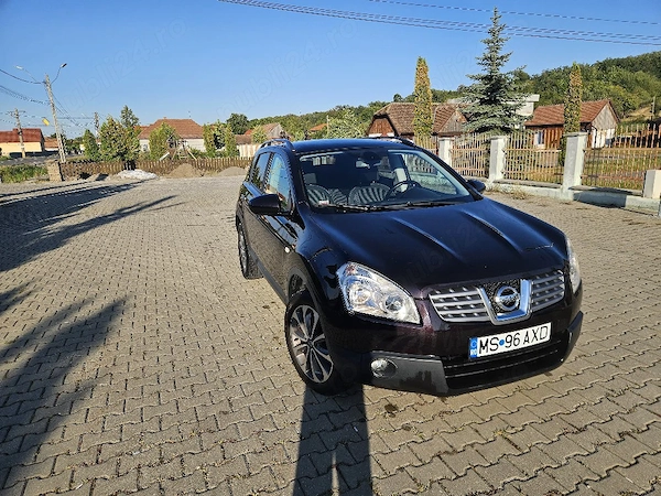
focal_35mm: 23
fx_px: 439
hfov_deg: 73.9
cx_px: 330
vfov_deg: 58.9
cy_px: 248
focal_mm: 5.4
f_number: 1.8
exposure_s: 1/1667
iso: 25
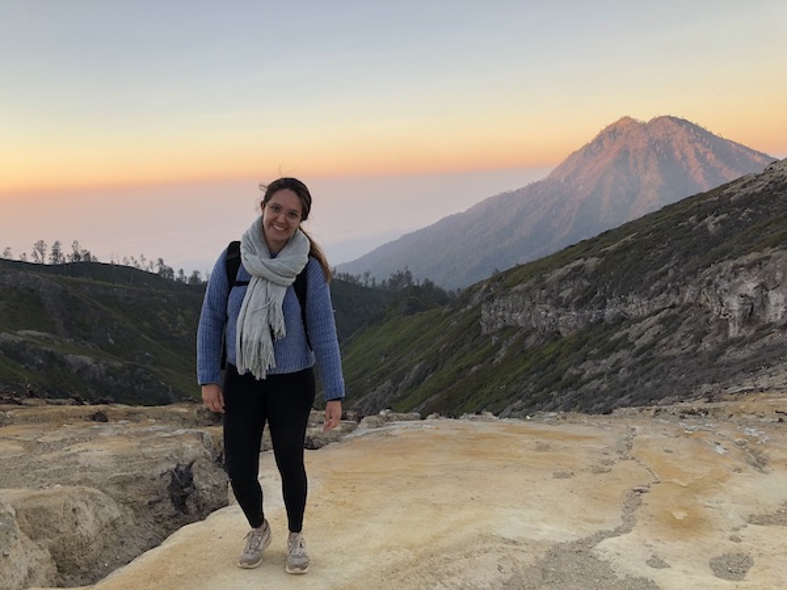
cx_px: 394
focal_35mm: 28
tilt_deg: -10.7
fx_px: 637
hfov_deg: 63.4
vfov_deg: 49.7
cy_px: 295
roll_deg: +3.0
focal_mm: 4
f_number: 1.8
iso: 32
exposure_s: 1/120
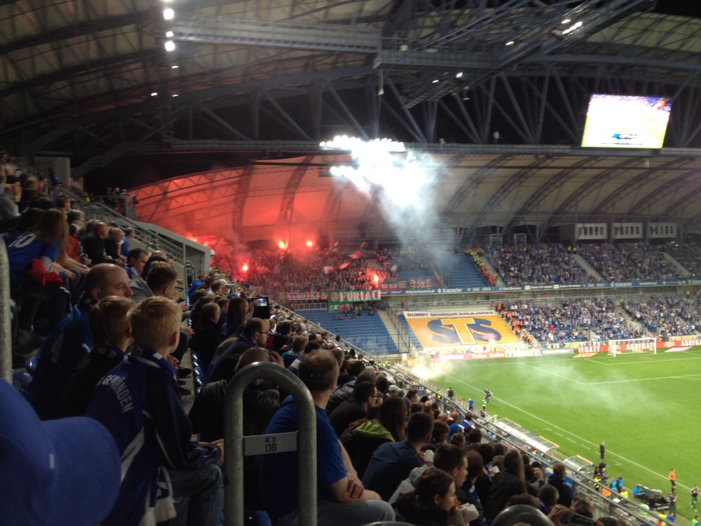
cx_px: 350
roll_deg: +0.9
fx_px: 709
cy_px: 263
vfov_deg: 40.7
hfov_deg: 52.6
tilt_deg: -2.8
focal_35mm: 35
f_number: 2.4
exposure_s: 1/24
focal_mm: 4.28
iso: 50
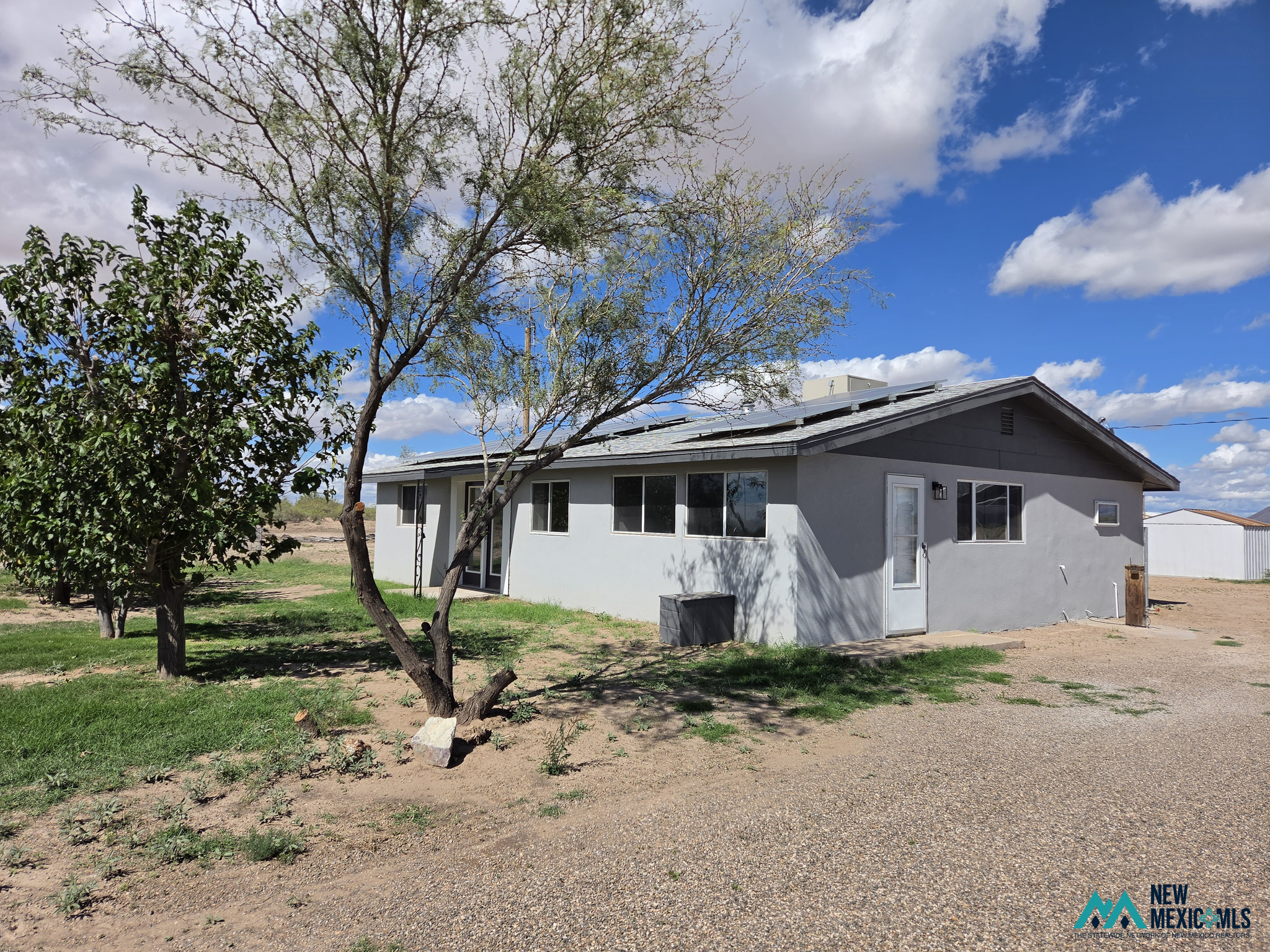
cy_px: 476
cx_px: 635
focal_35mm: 23
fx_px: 844
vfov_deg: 58.9
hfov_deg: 73.9
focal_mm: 5.4
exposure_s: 1/6116
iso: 80
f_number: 1.8
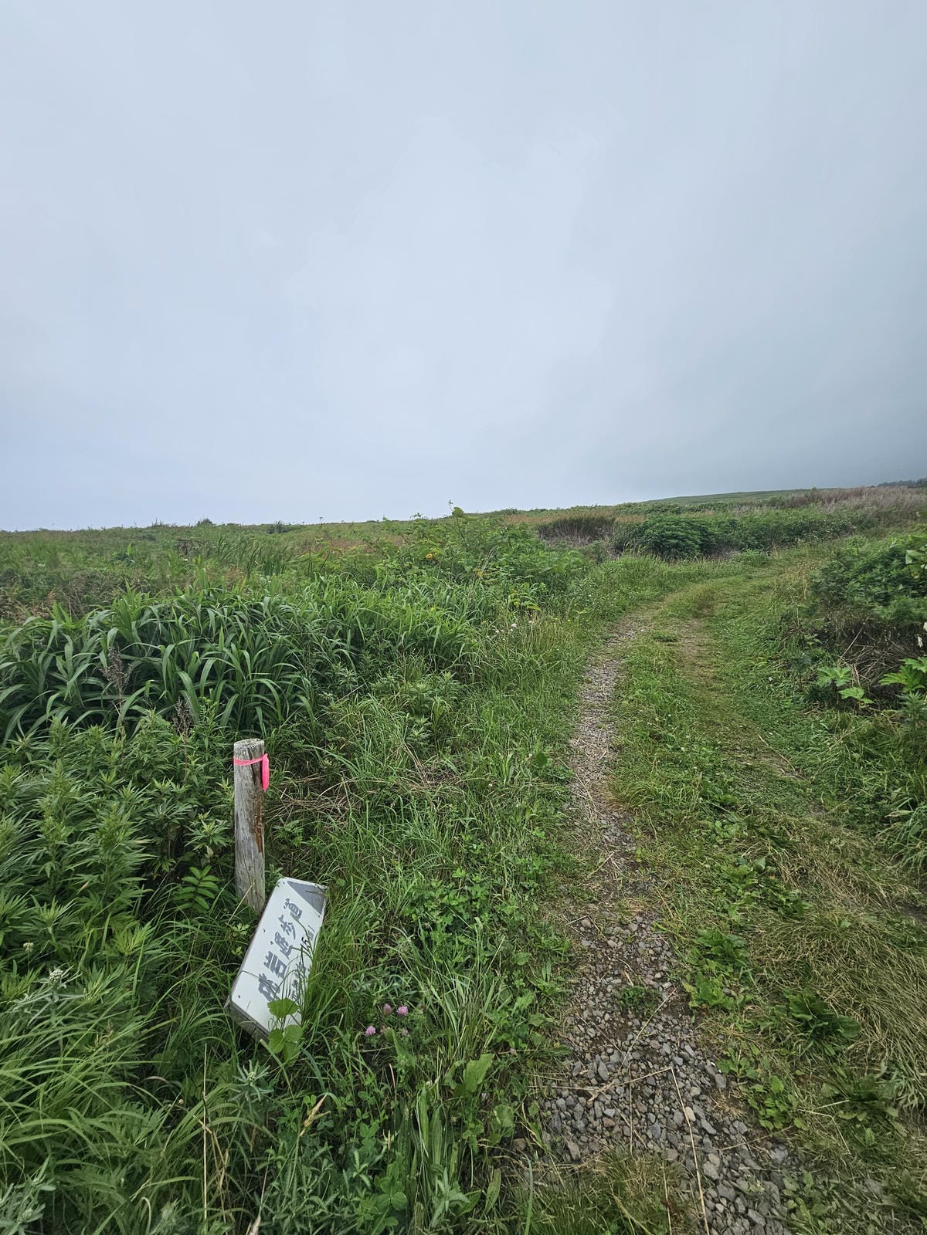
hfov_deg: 89.9
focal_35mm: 13
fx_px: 464
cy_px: 618
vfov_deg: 106.2
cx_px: 464
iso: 50
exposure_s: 1/4054
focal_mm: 2.2
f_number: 2.2
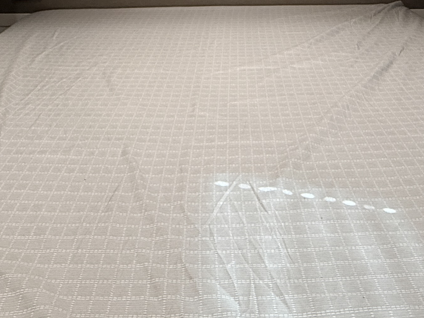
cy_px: -114
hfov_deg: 44.7
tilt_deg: -0.7
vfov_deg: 27.5
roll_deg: +0.3
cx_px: 236
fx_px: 514
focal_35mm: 42
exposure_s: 1/97
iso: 320
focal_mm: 2.22
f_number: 2.2
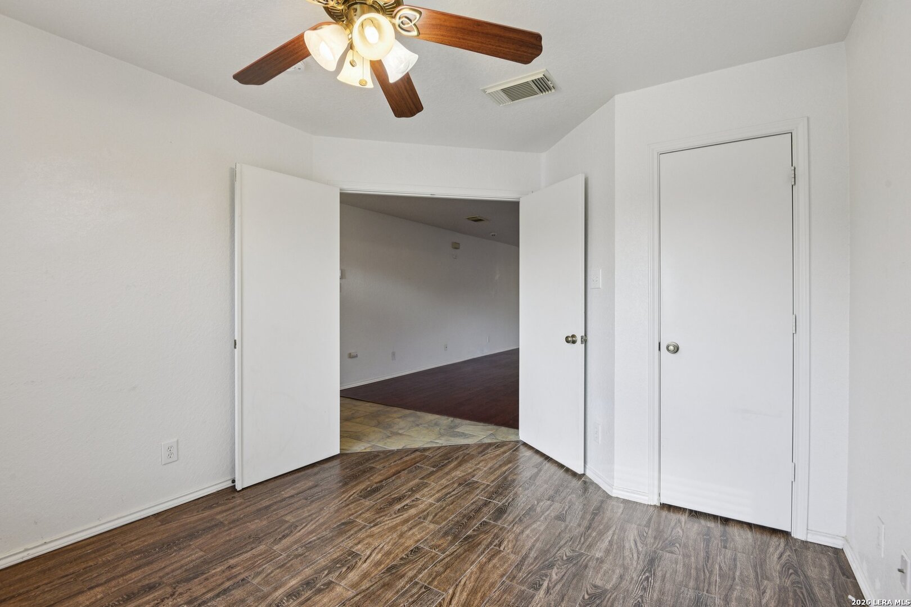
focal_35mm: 16
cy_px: 304
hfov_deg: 96.7
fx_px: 405
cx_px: 456
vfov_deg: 73.7
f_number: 8
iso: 500
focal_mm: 16
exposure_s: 1/15
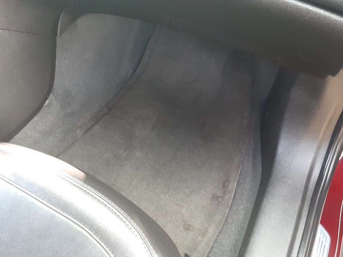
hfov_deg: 65.3
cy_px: 128
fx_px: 268
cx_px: 172
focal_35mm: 27
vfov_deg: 51.4
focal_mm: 2.91
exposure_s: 1/24
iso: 250
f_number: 1.9
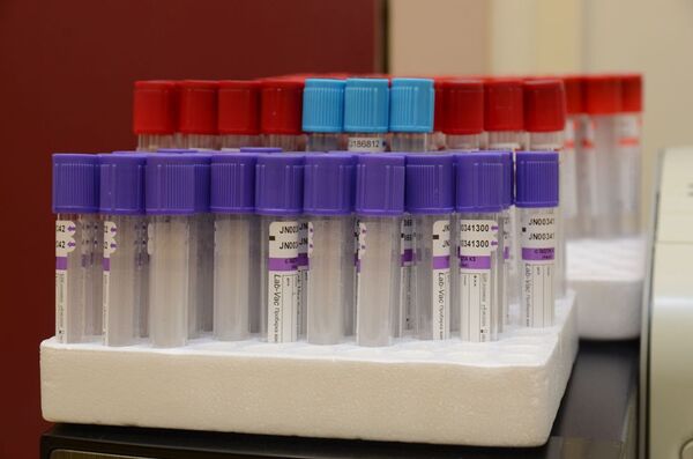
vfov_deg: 18.1
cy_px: 230
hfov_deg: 27.1
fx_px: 1440
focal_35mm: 75
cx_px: 346
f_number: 6.3
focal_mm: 50
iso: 640
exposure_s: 1/60
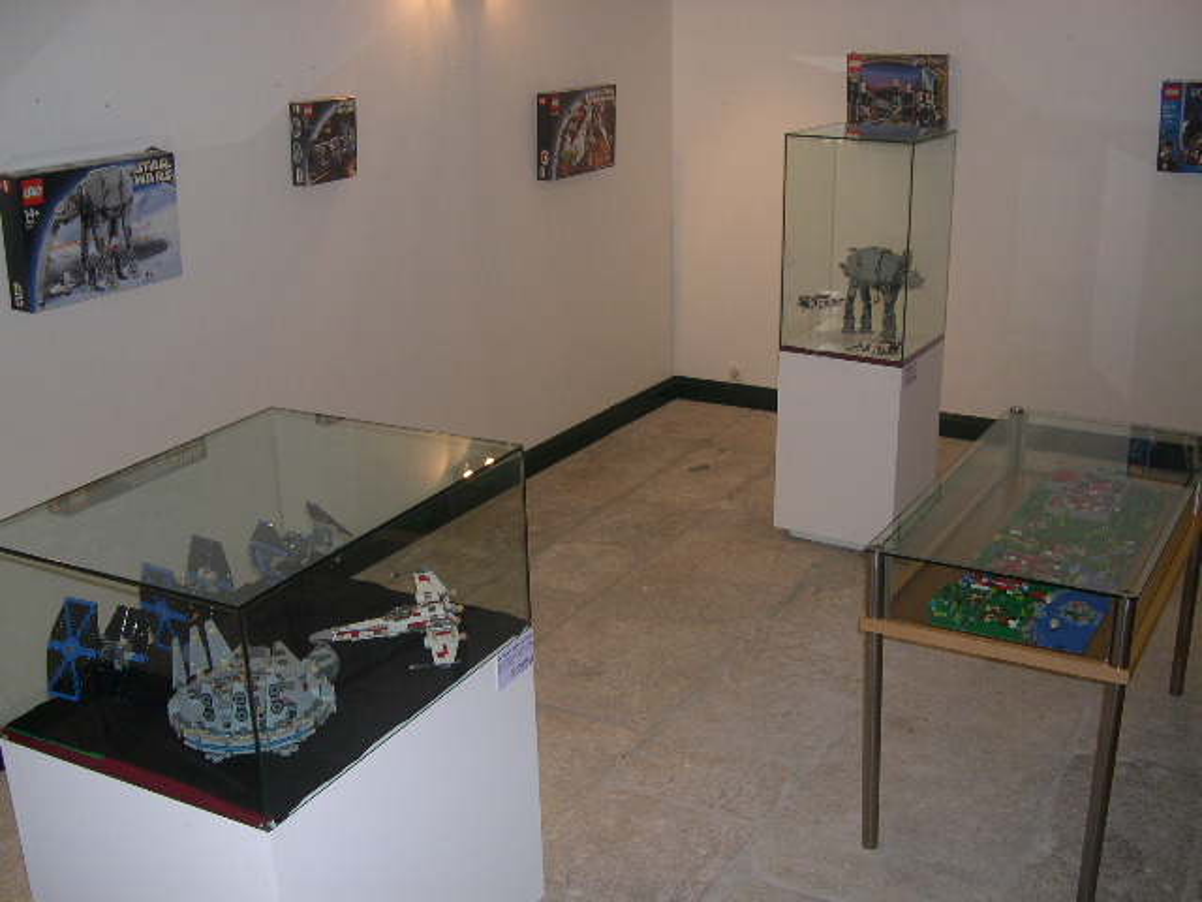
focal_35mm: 38
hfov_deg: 49.0
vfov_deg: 37.7
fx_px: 1320
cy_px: 451
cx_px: 601
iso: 100
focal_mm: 8
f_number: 2.8
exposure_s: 1/60
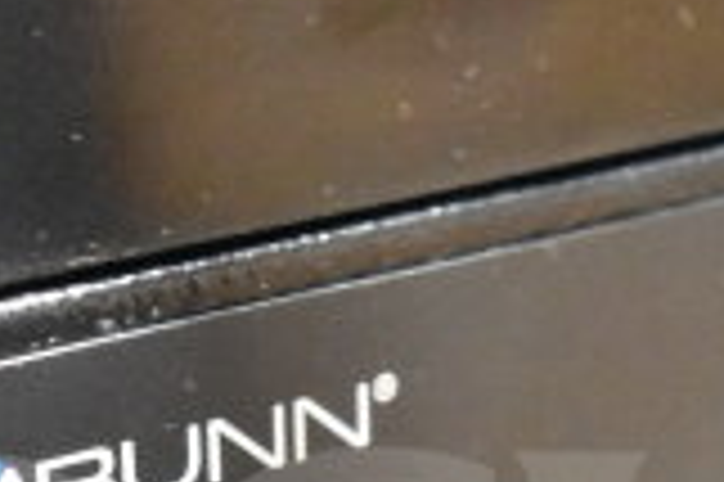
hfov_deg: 9.5
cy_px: 809
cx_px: 238
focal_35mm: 216
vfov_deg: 6.2
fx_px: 4340
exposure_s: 1/60
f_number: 4.8
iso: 9000
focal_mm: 38
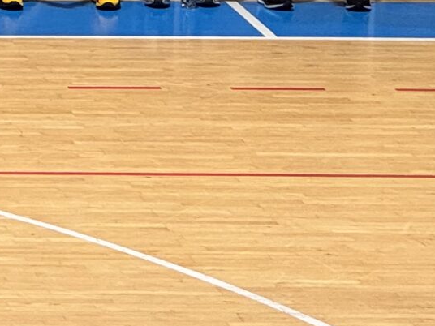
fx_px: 4624
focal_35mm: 368
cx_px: -541
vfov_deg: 4.0
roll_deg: -0.6
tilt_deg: -7.9
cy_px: -122
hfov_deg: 5.2
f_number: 2.8
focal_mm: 9
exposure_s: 1/50
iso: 125
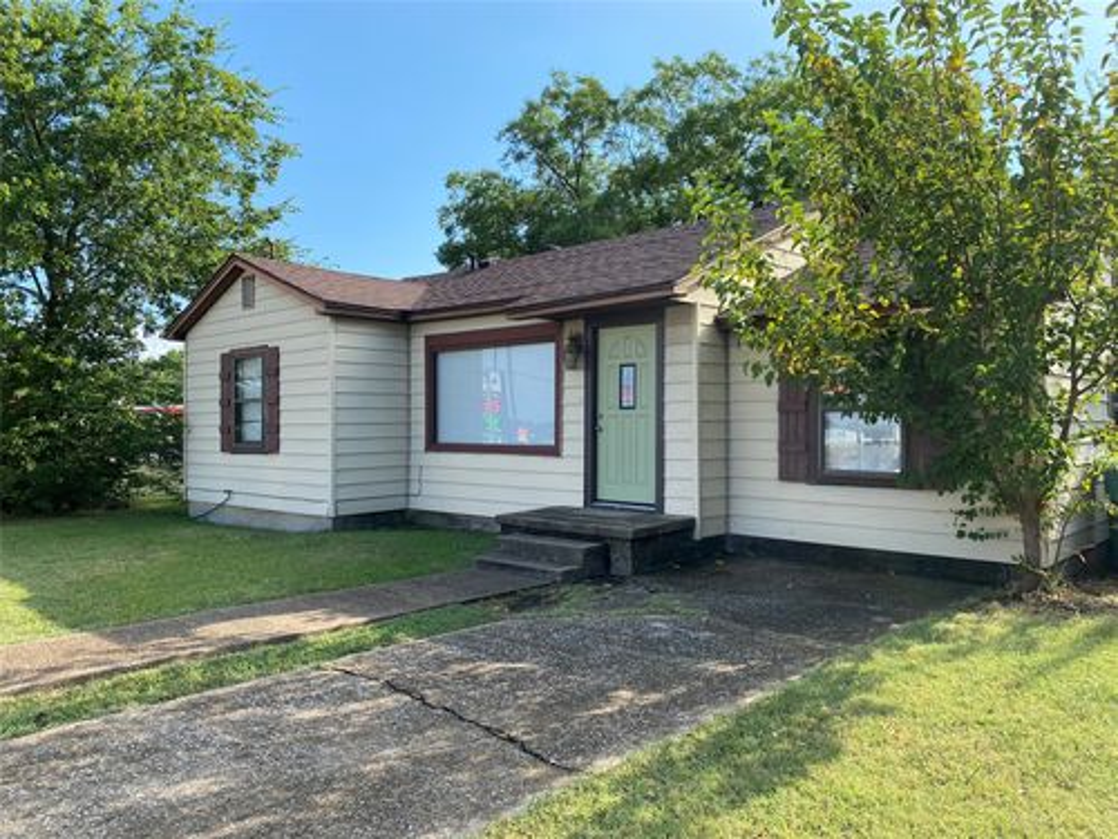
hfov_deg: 67.3
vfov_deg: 53.1
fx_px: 840
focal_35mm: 26
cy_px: 420
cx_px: 559
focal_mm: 4.25
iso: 32
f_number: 1.8
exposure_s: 1/1025
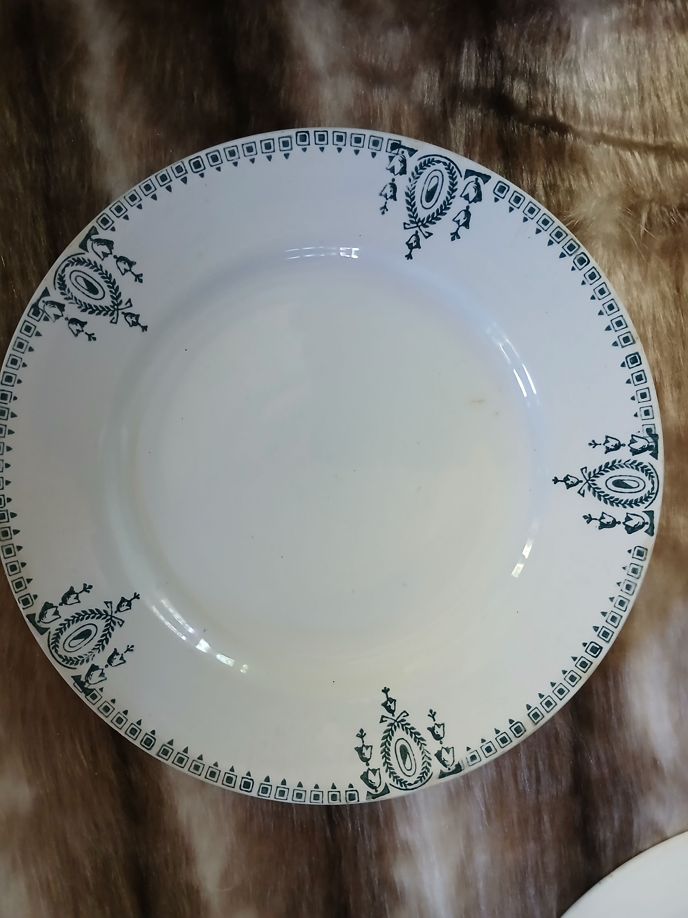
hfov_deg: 53.1
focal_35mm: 26
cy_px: 459
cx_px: 344
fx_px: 689
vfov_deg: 67.3
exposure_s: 1/20
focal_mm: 3.98
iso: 500
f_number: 1.8
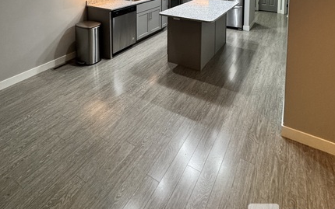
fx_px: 210
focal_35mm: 23
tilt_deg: -4.3
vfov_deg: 41.4
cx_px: 179
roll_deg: -0.8
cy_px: -24
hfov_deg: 77.0
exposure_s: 1/60
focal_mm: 2.22
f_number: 2.2
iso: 250
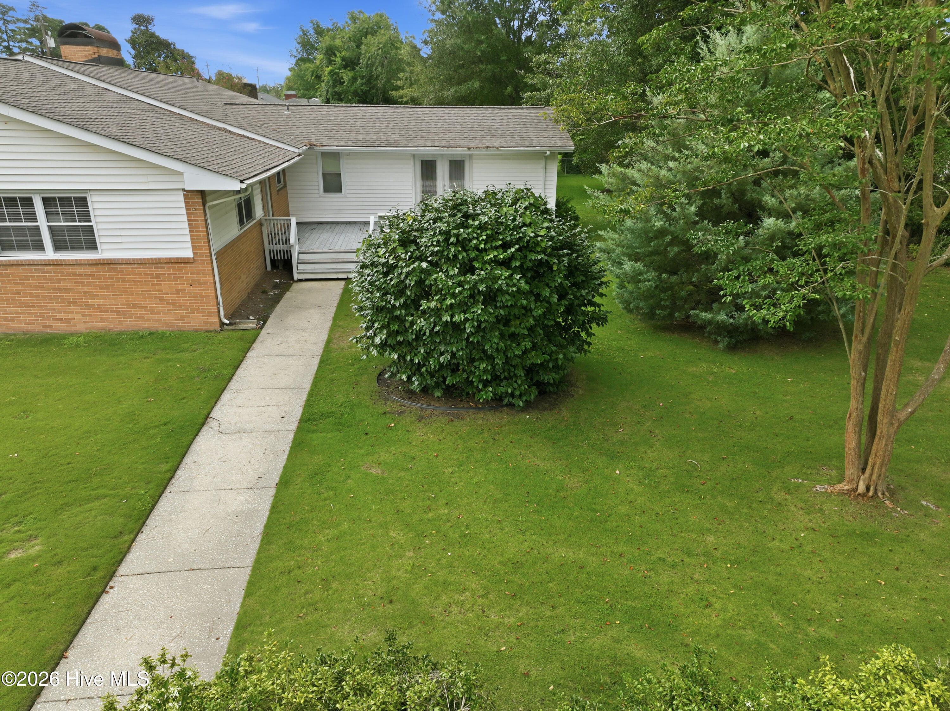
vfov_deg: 56.8
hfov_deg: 71.6
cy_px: 356
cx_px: 475
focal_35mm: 24
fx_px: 658
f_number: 5
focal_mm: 12.3
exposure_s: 1/120
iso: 100
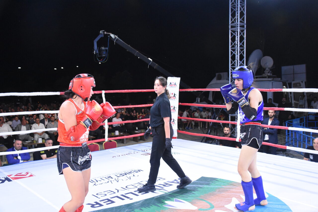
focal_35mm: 36
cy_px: 106
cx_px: 159
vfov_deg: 36.9
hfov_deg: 53.1
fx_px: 318
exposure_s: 1/1250
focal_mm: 24
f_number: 3.8
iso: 5000
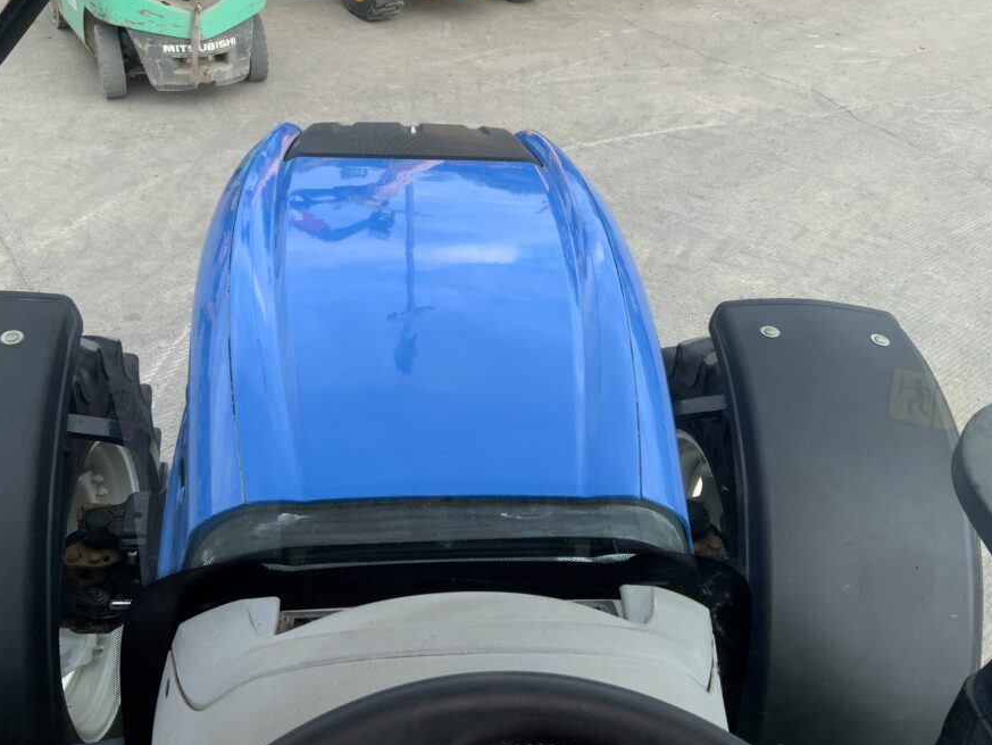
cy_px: 312
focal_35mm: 34
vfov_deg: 41.7
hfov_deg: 53.9
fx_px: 974
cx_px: 485
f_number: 1.8
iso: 16
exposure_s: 1/312
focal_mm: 3
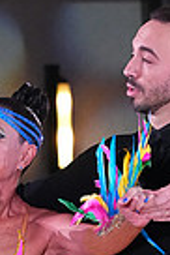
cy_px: 398
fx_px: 4069
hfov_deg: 2.4
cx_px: 33
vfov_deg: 3.6
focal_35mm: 576
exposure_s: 1/320
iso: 8000
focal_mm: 135
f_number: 5.6
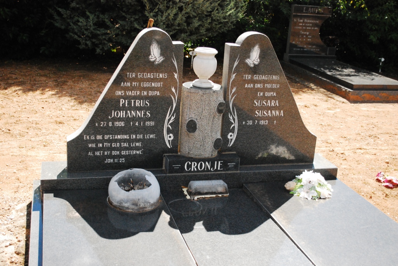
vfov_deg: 29.9
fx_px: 498
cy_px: 133
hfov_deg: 43.6
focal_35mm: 45
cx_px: 199
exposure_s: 1/4000
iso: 1600
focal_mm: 30
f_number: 4.8
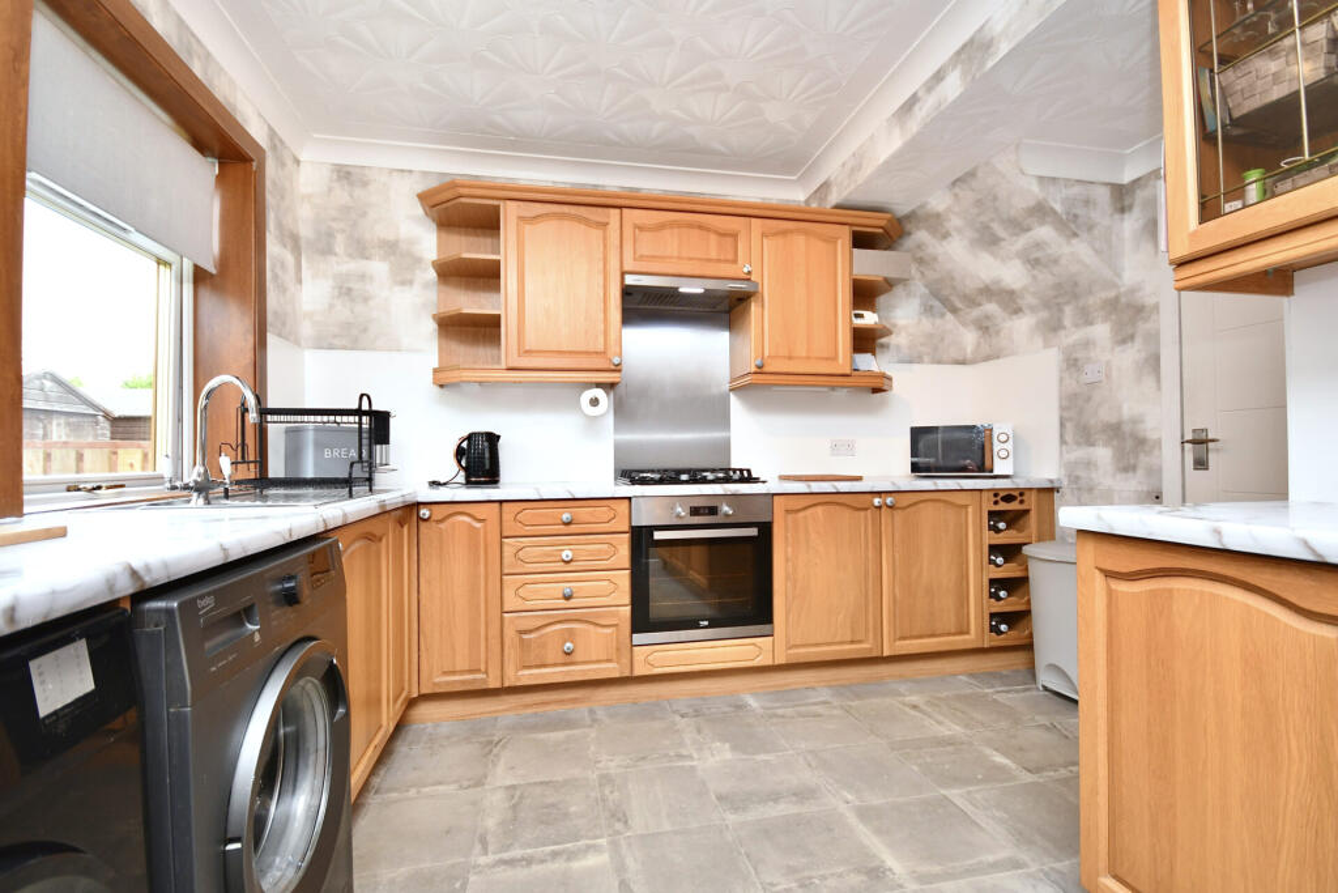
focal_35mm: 15
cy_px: 446
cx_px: 669
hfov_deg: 100.4
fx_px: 558
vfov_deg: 77.3
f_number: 4
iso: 900
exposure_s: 1/60
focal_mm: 10
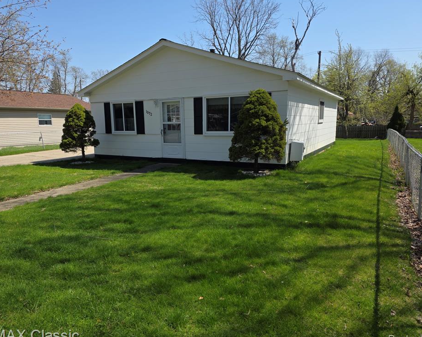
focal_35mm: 25
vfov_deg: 56.8
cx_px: 200
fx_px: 312
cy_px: 170
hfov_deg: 68.1
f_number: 1.7
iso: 80
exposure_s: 1/4434
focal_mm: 6.3
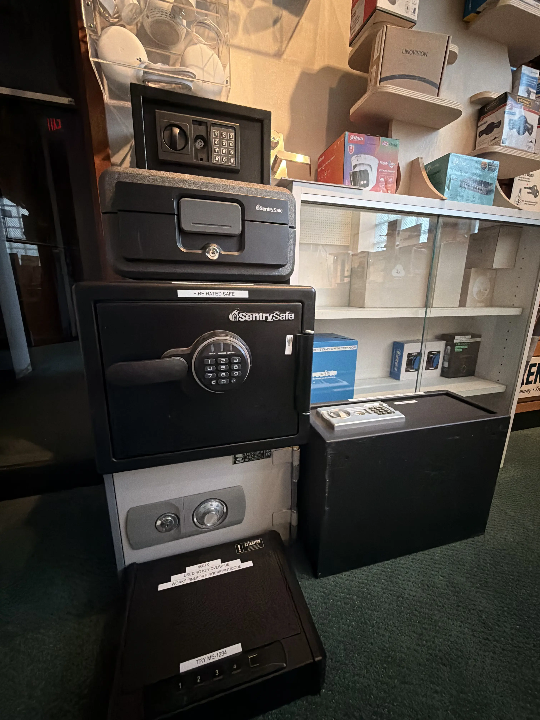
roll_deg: -0.1
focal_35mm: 14
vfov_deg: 102.1
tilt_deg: -13.8
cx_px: 270
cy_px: 360
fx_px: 291
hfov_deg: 85.7
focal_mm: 2.22
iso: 1250
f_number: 2.2
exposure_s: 1/40
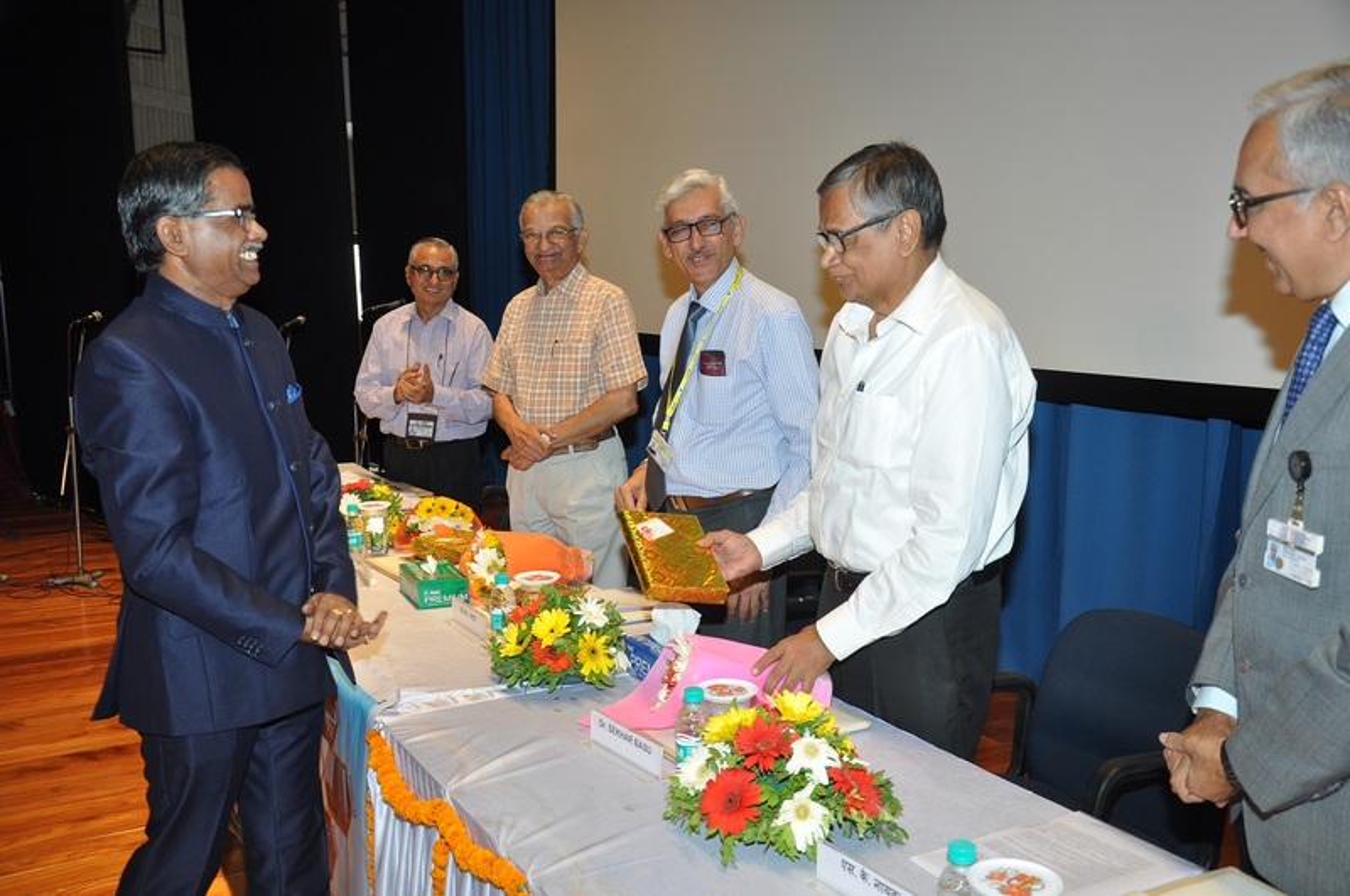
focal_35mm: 33
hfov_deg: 57.3
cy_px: 448
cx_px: 675
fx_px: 1236
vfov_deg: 39.9
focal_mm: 22
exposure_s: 1/125
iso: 500
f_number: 5.6
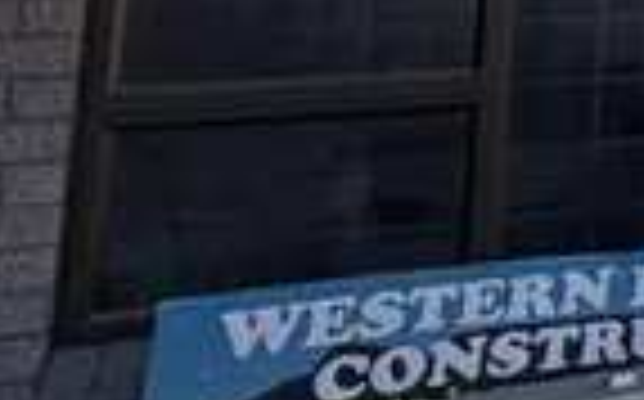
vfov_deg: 14.4
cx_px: 1423
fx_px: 1455
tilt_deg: +9.6
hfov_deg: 16.2
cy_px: -243
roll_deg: +2.9
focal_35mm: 83
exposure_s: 1/502
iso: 64
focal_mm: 2.22
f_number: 2.2
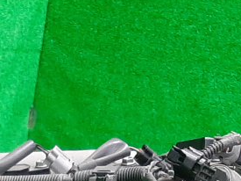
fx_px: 946
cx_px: -15
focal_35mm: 136
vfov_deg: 9.4
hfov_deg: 14.2
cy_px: 472
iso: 210
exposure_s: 1/50
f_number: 1.7
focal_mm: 3.93
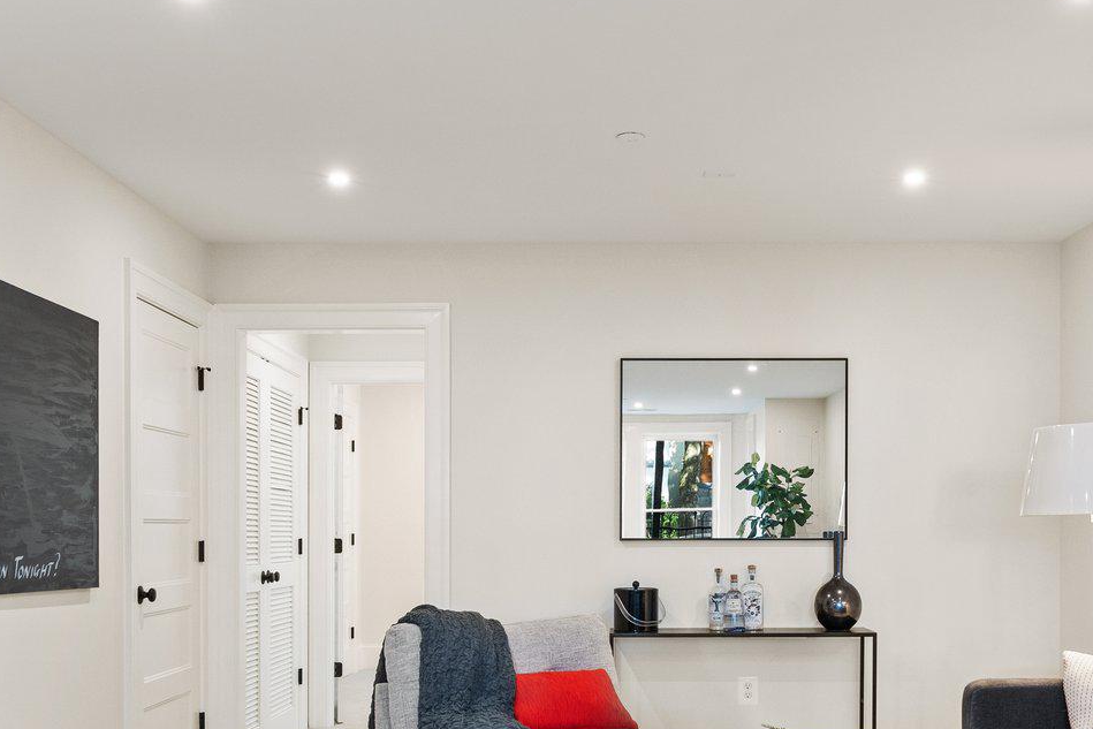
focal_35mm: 43
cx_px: 669
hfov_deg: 45.2
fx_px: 1304
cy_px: 548
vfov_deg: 30.7
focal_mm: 19.9
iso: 500
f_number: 8
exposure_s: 1/4
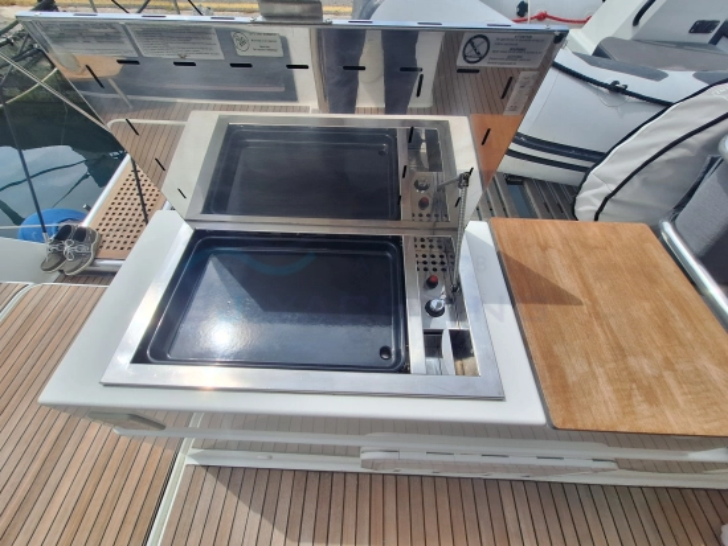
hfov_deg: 106.2
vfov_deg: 90.0
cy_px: 273
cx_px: 364
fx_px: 274
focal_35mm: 13
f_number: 2.2
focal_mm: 1.74
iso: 40
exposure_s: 1/4082
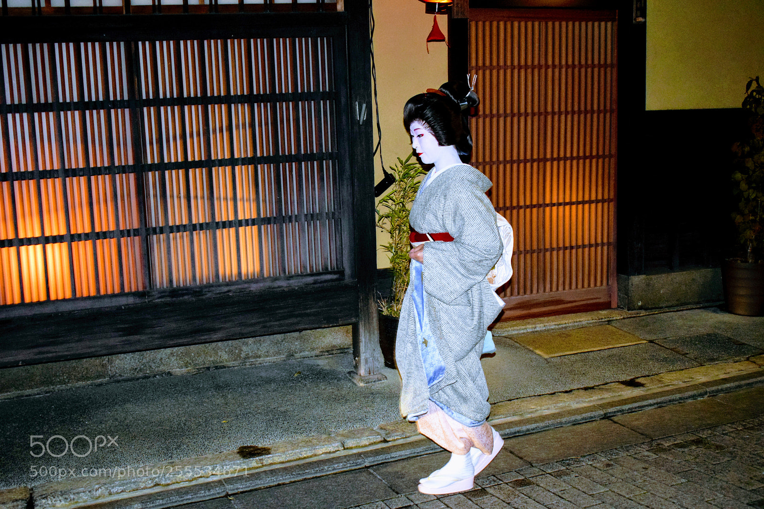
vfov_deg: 28.9
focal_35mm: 46
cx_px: 382
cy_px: 254
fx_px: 987
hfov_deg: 42.3
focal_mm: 31
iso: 3200
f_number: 4.2
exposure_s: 1/60
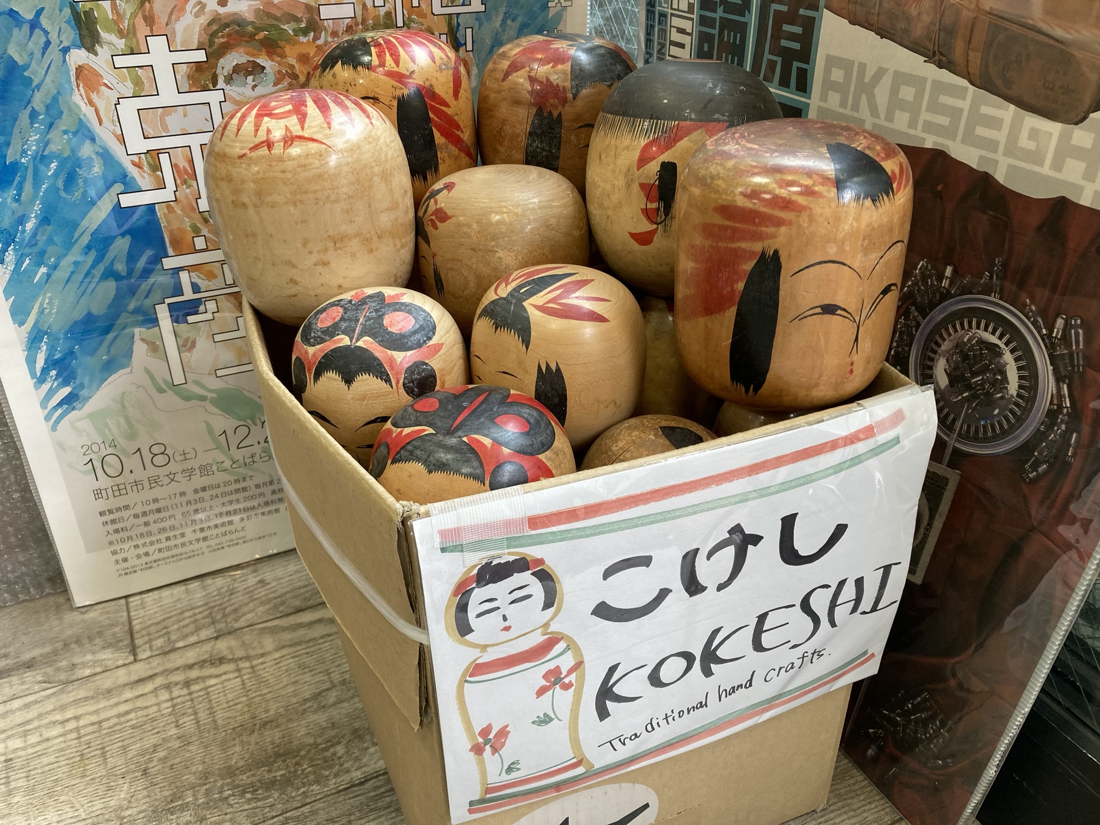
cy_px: 412
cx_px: 550
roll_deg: +0.1
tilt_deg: -31.4
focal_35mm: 28
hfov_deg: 63.4
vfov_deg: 49.7
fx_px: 890
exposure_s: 1/100
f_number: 1.8
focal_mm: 3.99
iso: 50
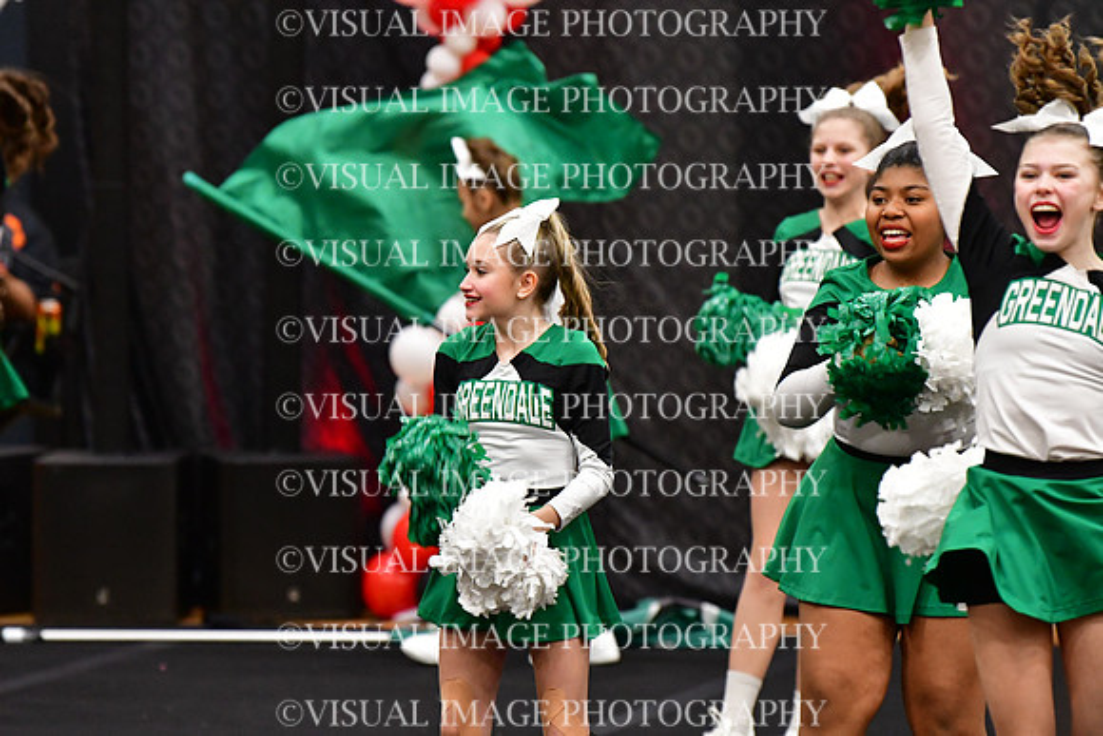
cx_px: 552
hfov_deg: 6.9
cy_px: 368
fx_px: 9193
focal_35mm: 300
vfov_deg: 4.6
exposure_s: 1/500
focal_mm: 200
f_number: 3.5
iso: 5000
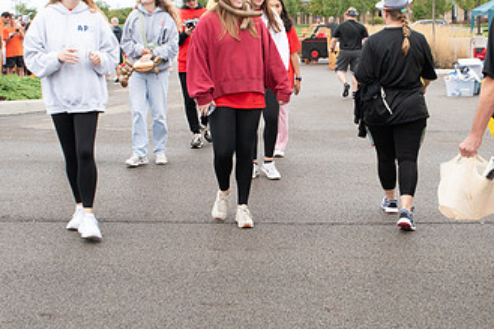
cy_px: 92
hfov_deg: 31.4
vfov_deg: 21.1
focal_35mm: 64
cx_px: 289
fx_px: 878
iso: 640
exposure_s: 1/160
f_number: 6.3
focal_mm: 24
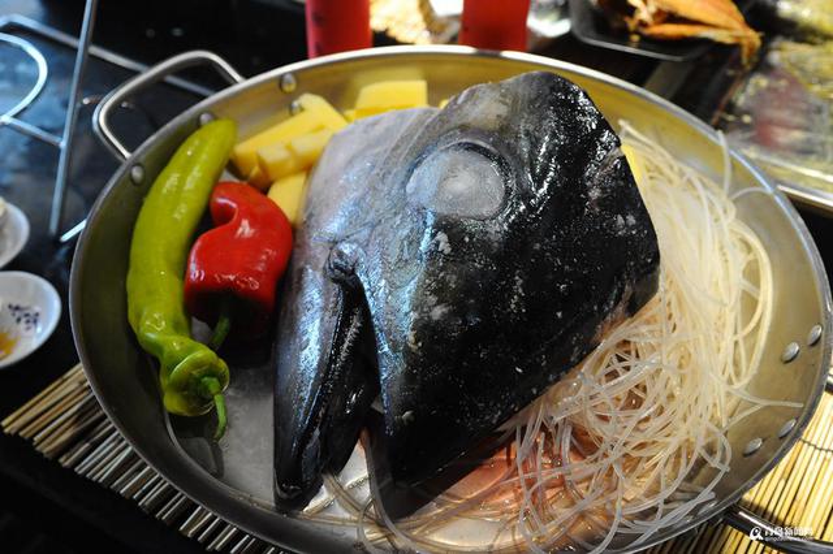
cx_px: 416
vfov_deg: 29.8
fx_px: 1041
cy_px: 277
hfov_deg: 43.6
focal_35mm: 45
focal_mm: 45
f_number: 5.6
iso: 3200
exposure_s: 1/320
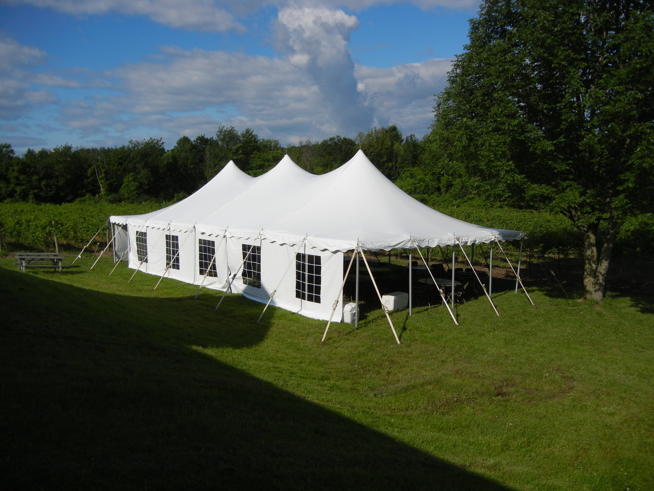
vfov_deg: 46.8
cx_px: 327
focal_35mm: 30
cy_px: 246
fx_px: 567
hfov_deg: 60.0
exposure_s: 1/1014
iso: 160
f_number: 7
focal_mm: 5.4
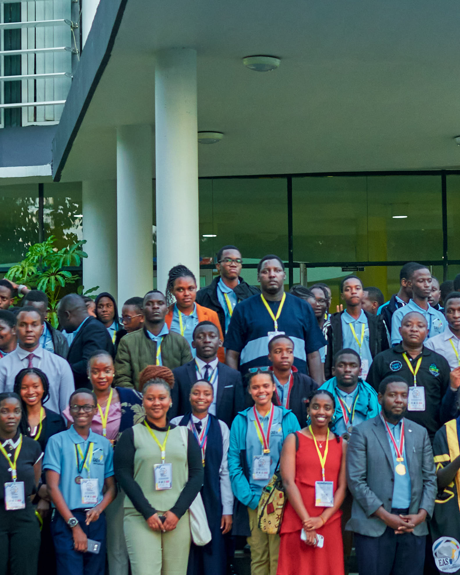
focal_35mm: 143
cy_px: 254
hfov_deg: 10.7
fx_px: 2434
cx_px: 428
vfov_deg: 13.5
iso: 1250
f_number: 2.5
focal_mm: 50
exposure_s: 1/200
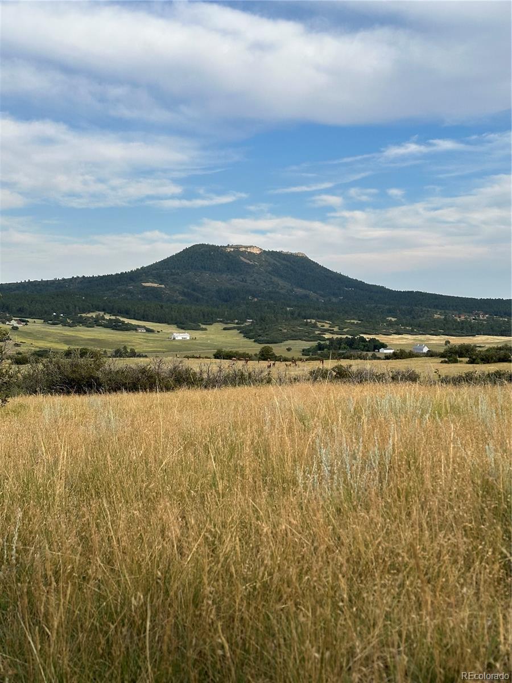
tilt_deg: -1.4
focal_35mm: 48
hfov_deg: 30.3
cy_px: 342
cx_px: 256
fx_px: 947
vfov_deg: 39.7
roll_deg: -0.2
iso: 64
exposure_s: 1/1783
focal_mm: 6.86
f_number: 1.78
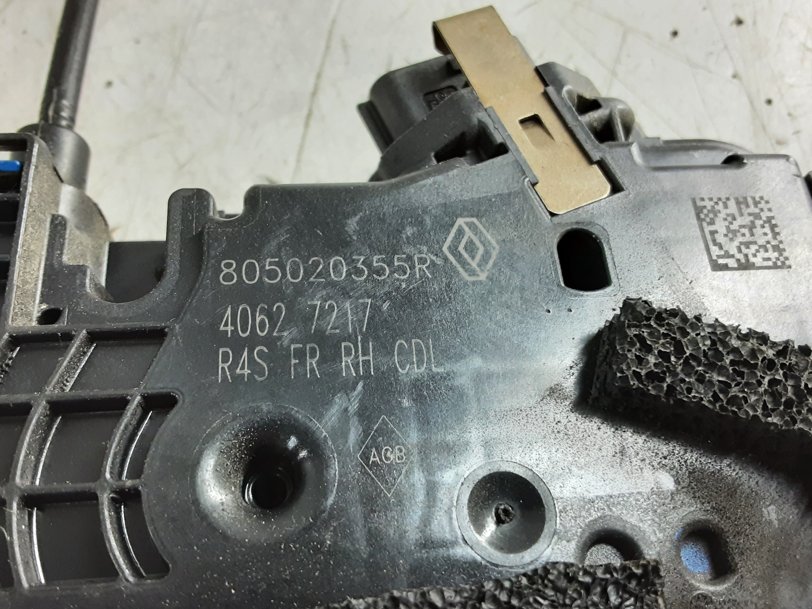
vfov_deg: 49.8
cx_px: 400
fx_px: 657
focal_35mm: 28
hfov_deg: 63.4
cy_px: 310
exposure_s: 1/33
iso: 160
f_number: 1.9
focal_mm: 2.91
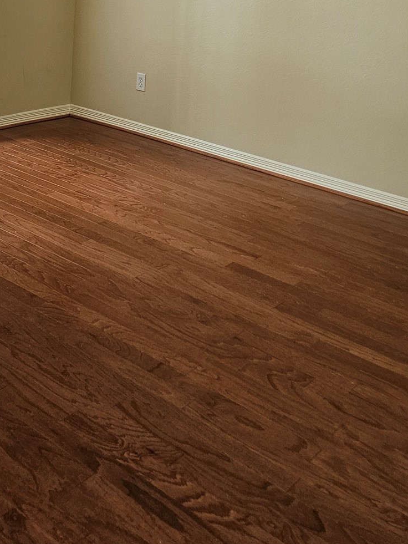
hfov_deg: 30.1
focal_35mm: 48
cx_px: 136
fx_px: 754
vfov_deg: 36.9
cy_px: 47
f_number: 1.7
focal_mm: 6.3
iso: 200
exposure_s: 1/120
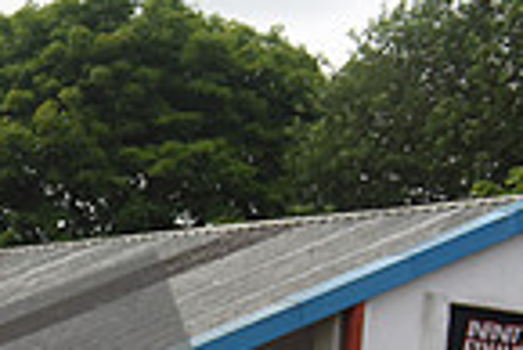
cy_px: 680
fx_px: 2210
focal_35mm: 152
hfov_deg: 12.3
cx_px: -444
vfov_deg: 8.6
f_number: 4.5
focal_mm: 38
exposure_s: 1/1000
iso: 560
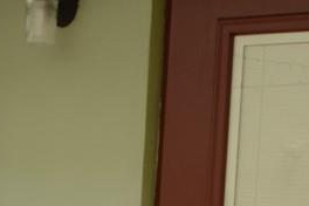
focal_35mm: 111
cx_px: 45
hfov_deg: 18.2
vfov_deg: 11.8
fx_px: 953
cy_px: 310
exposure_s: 1/30
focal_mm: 18
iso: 500
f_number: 4.5
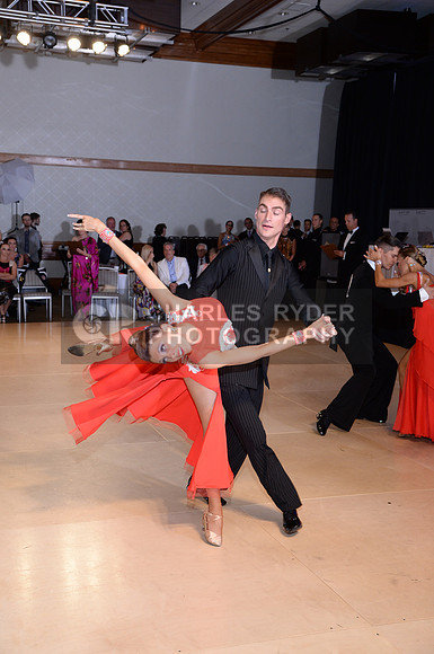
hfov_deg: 28.0
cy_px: 327
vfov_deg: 41.2
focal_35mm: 48
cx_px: 217
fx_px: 871
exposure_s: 1/250
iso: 1250
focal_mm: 48
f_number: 5.6
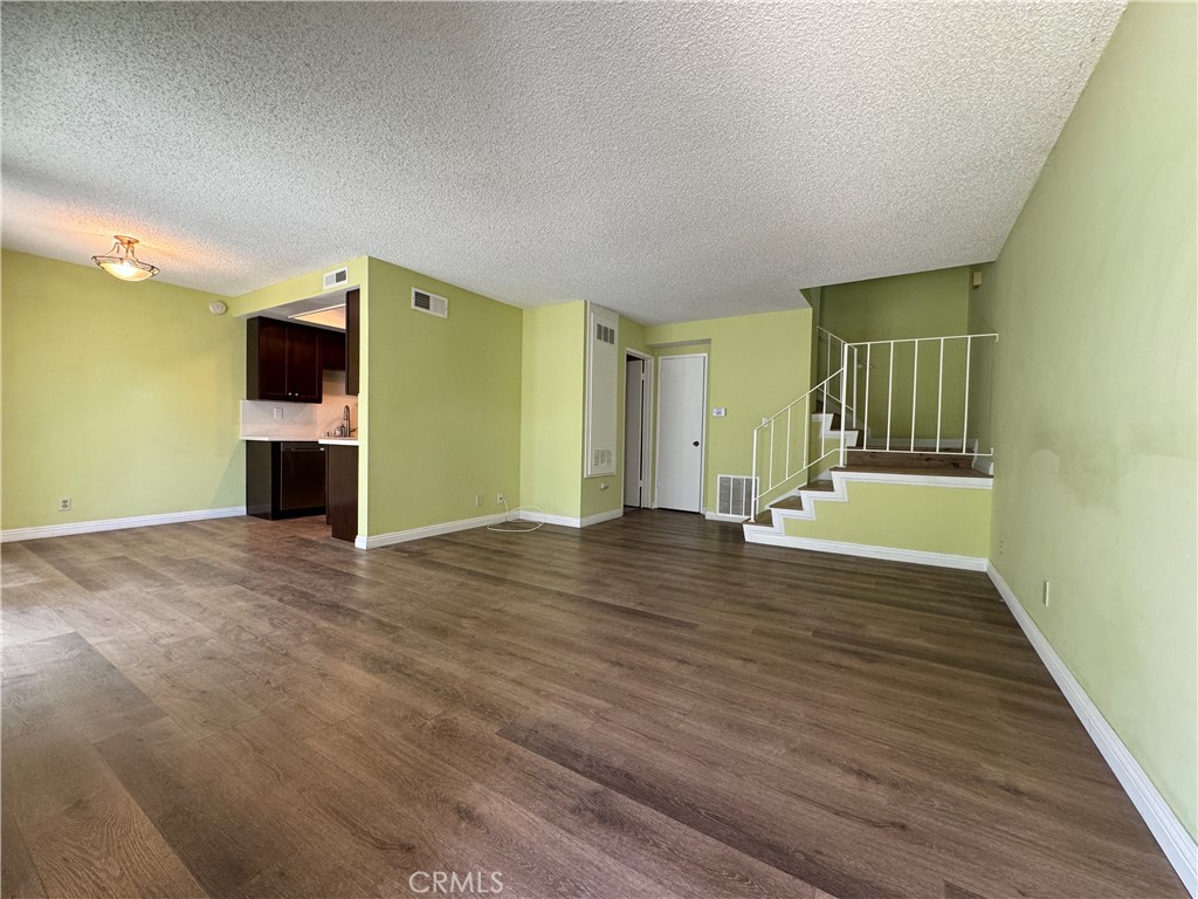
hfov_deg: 102.1
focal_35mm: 14
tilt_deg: -1.8
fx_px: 485
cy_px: 450
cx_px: 599
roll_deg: -1.6
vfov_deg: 85.7
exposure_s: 1/120
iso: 250
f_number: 2.2
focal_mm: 2.22
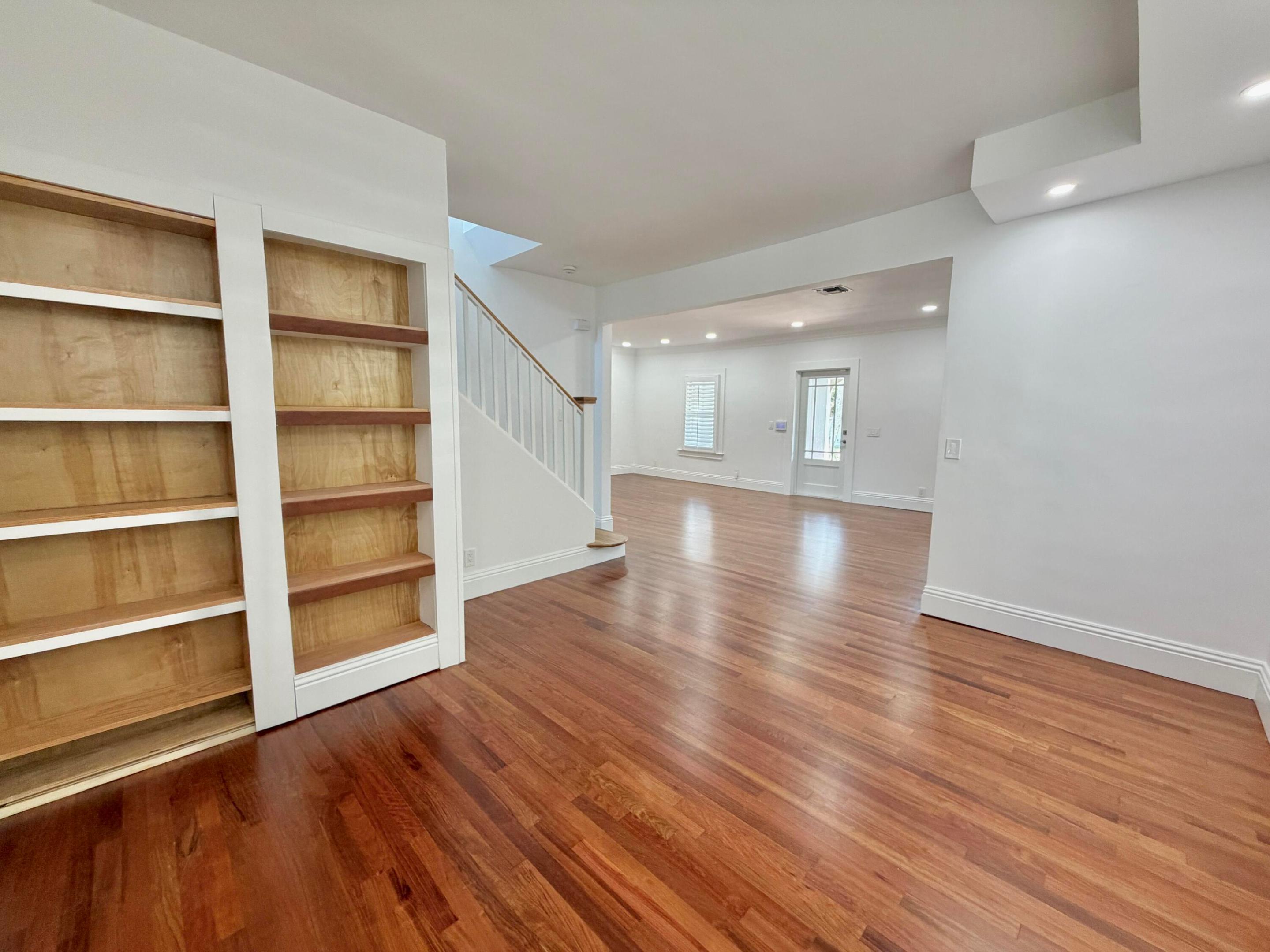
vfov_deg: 85.7
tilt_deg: -6.8
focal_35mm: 14
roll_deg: -0.1
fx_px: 514
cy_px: 476
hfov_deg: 102.1
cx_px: 635
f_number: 2.2
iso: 320
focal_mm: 2.22
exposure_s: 1/120
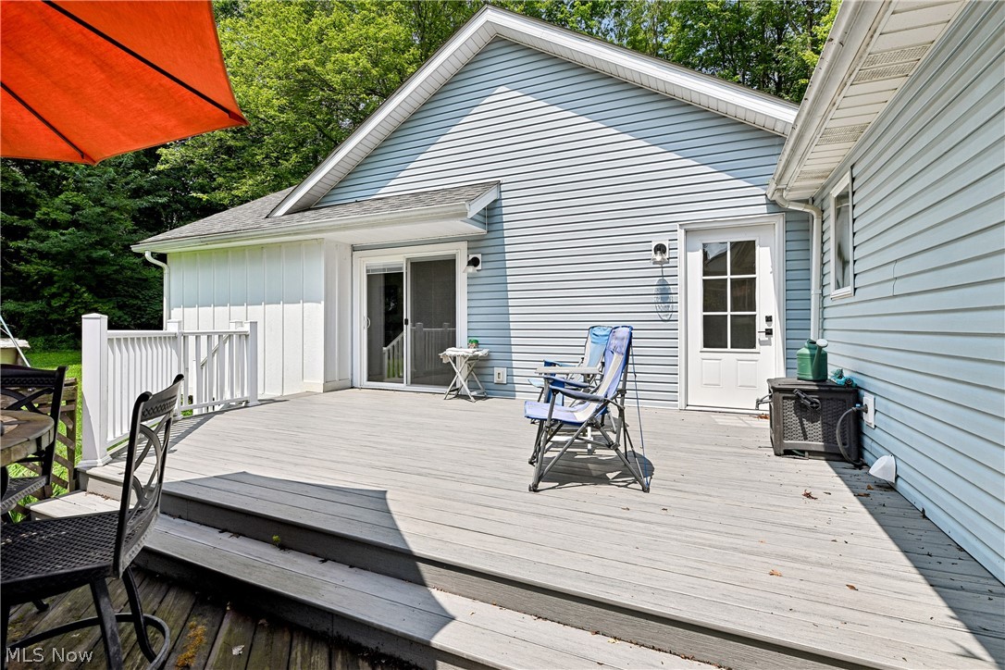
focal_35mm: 16
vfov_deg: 73.7
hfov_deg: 96.7
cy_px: 335
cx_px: 502
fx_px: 447
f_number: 7.1
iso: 200
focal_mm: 16
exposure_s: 1/1250
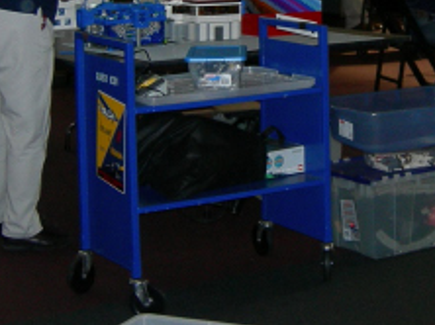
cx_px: 339
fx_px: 1305
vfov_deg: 13.9
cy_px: -33
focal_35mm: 104
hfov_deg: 18.8
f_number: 2.7
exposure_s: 1/60.1
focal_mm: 7.5
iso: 200
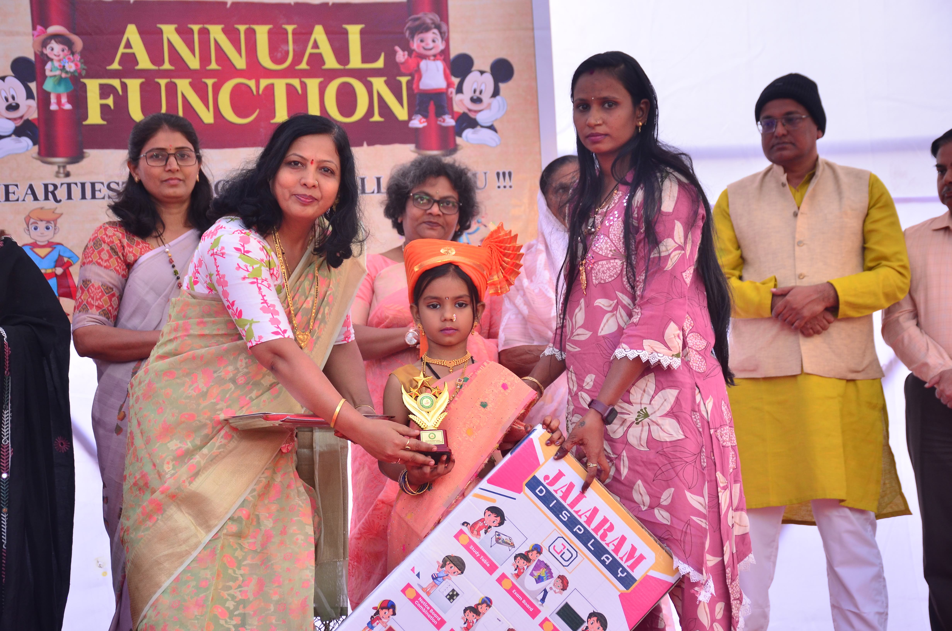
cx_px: 476
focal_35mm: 68
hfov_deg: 29.9
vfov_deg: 20.1
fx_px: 1781
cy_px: 316
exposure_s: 1/125
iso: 400
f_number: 4.5
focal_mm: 45
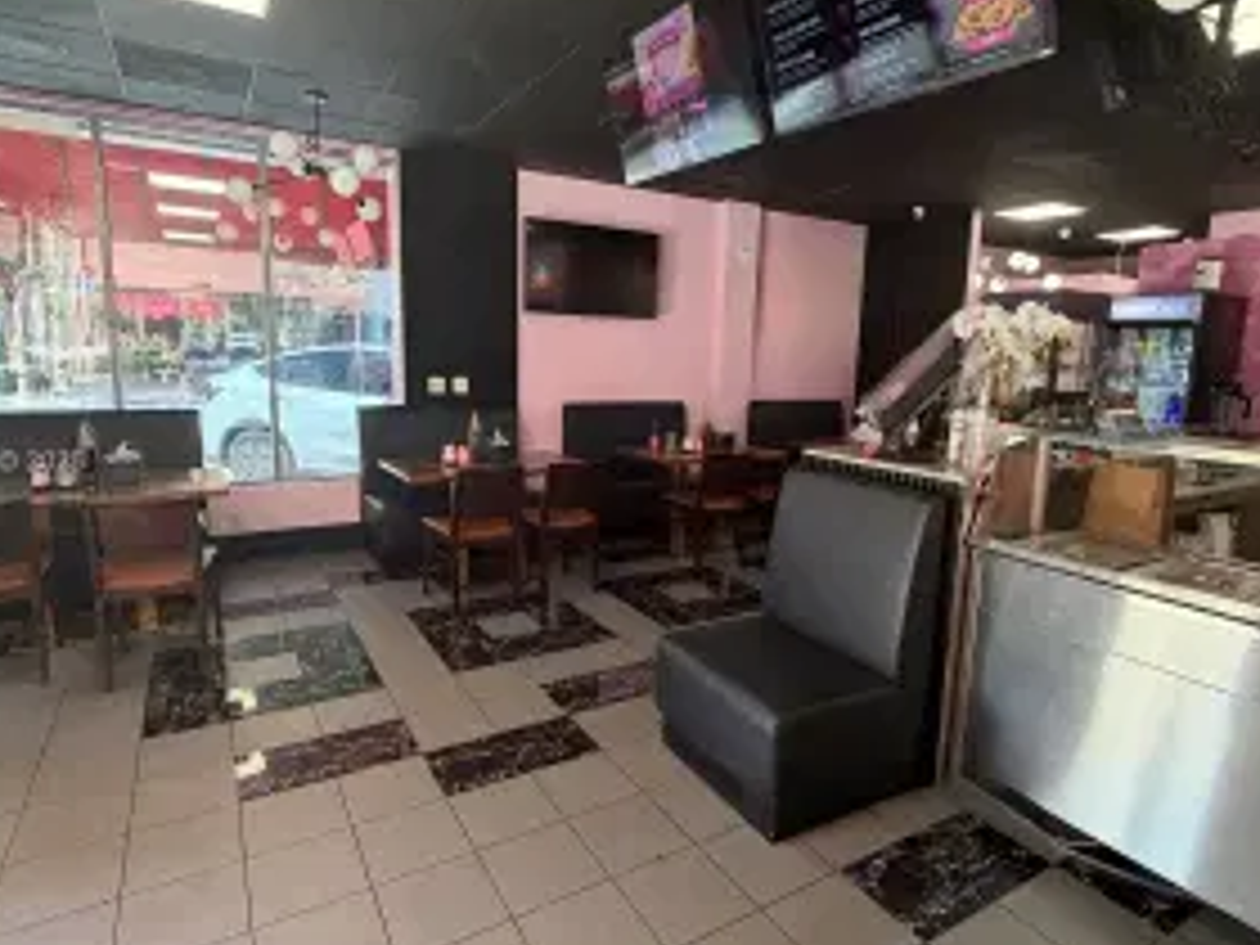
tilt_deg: -8.5
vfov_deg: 66.0
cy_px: 464
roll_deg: -1.1
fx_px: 728
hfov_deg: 81.7
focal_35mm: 20
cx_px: 634
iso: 200
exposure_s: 1/120
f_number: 2.2
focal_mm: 2.22
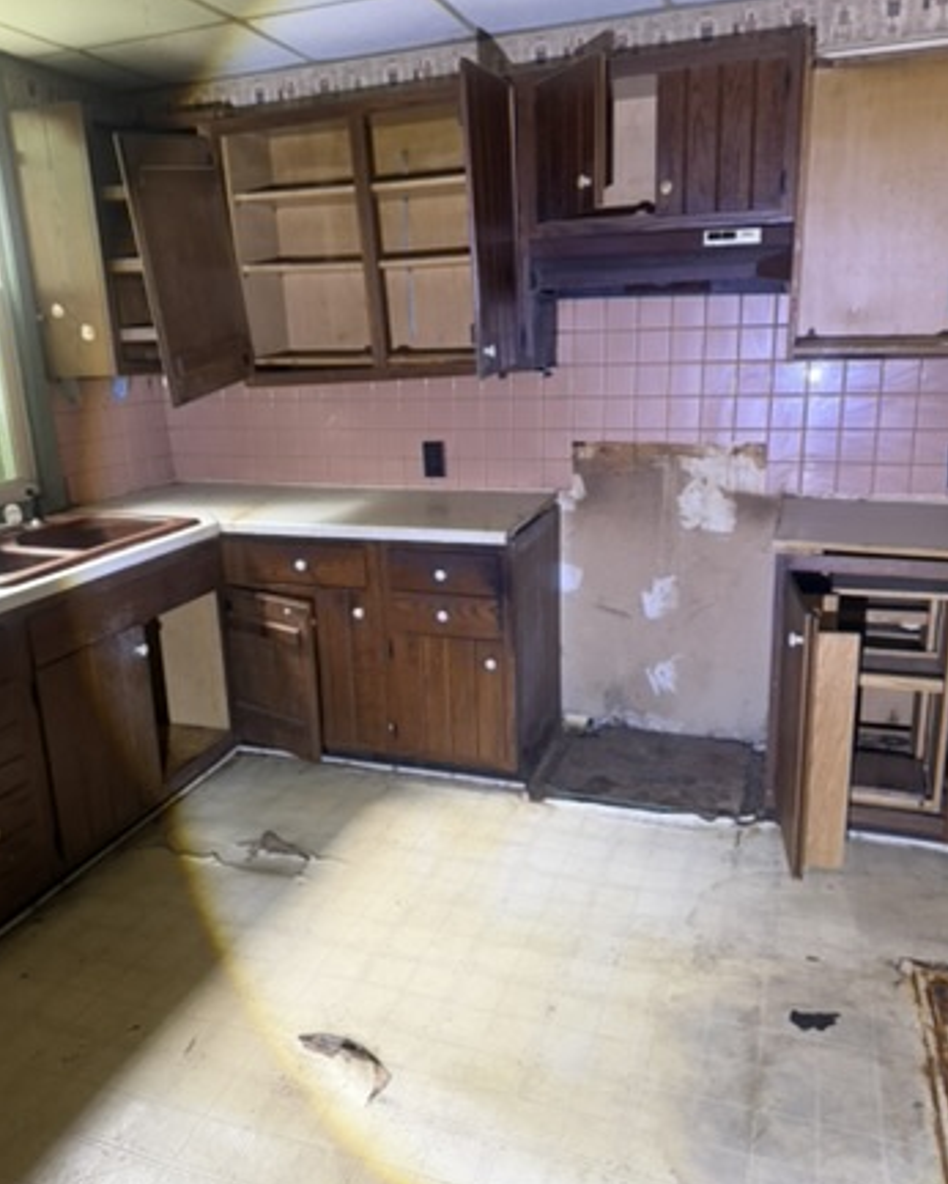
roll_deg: +1.9
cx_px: 463
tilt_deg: -17.1
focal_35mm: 26
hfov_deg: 55.0
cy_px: 587
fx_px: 911
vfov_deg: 66.0
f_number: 1.78
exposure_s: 1/60
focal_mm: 6.76
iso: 640
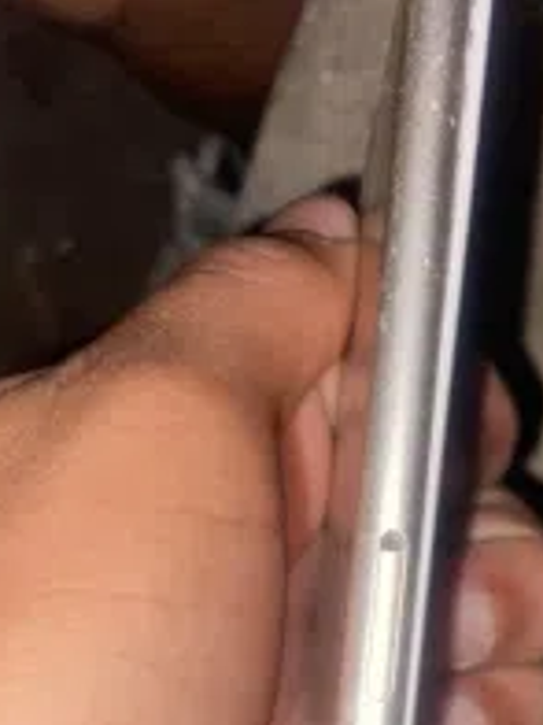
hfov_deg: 27.2
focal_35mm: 53
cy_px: 618
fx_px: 1109
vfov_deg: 34.6
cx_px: 399
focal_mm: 4.25
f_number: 1.8
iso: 32
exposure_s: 1/56
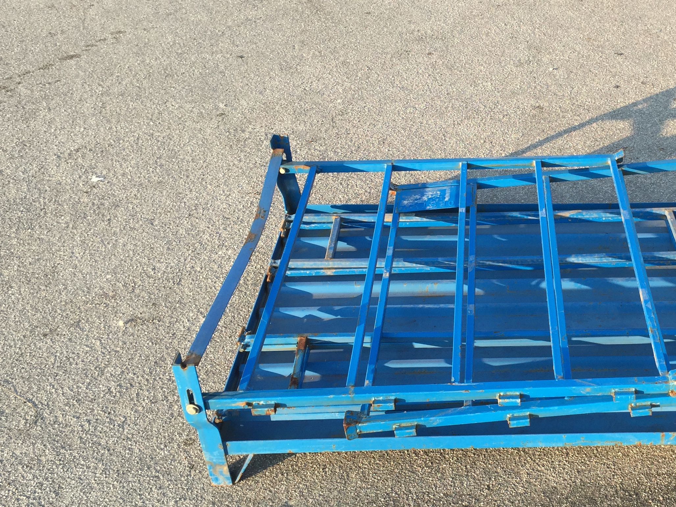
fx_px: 898
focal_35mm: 46
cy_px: 265
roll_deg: -0.9
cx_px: 526
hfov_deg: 39.8
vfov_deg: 31.5
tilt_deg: -34.9
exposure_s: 1/293
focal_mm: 4.15
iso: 32
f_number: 2.2
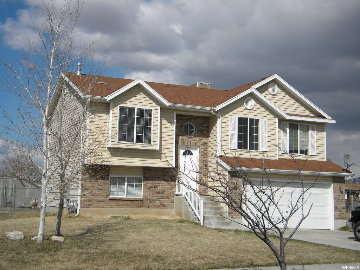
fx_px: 489
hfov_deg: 40.4
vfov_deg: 30.9
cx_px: 180
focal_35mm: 47
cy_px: 135
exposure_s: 1/495
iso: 80
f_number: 7.8
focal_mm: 8.6
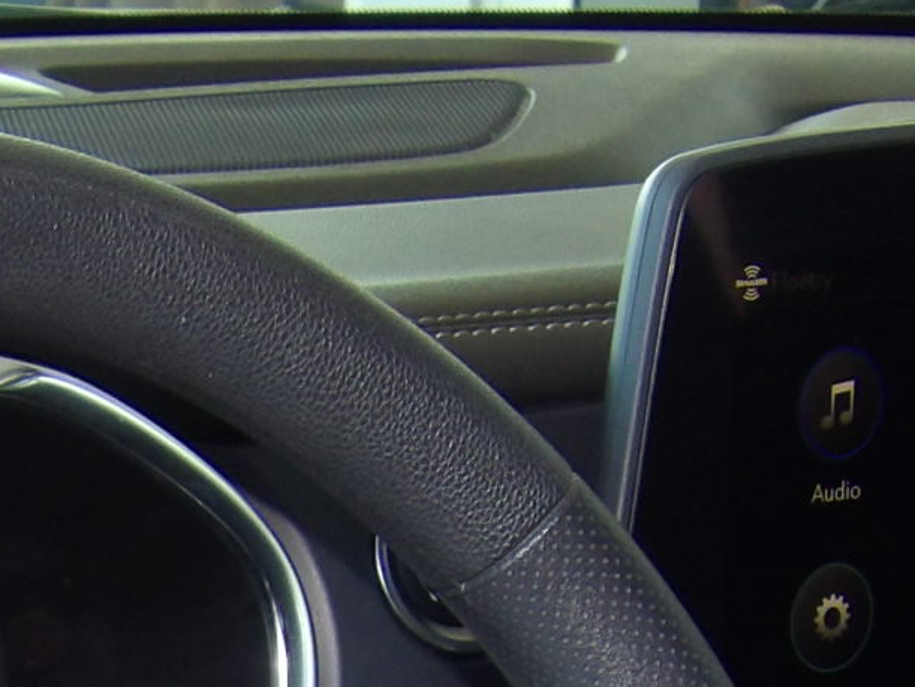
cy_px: 1340
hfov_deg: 10.0
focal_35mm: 195
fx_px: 5157
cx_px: -181
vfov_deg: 7.4
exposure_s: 1/31
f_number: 3.8
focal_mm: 8.2
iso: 200
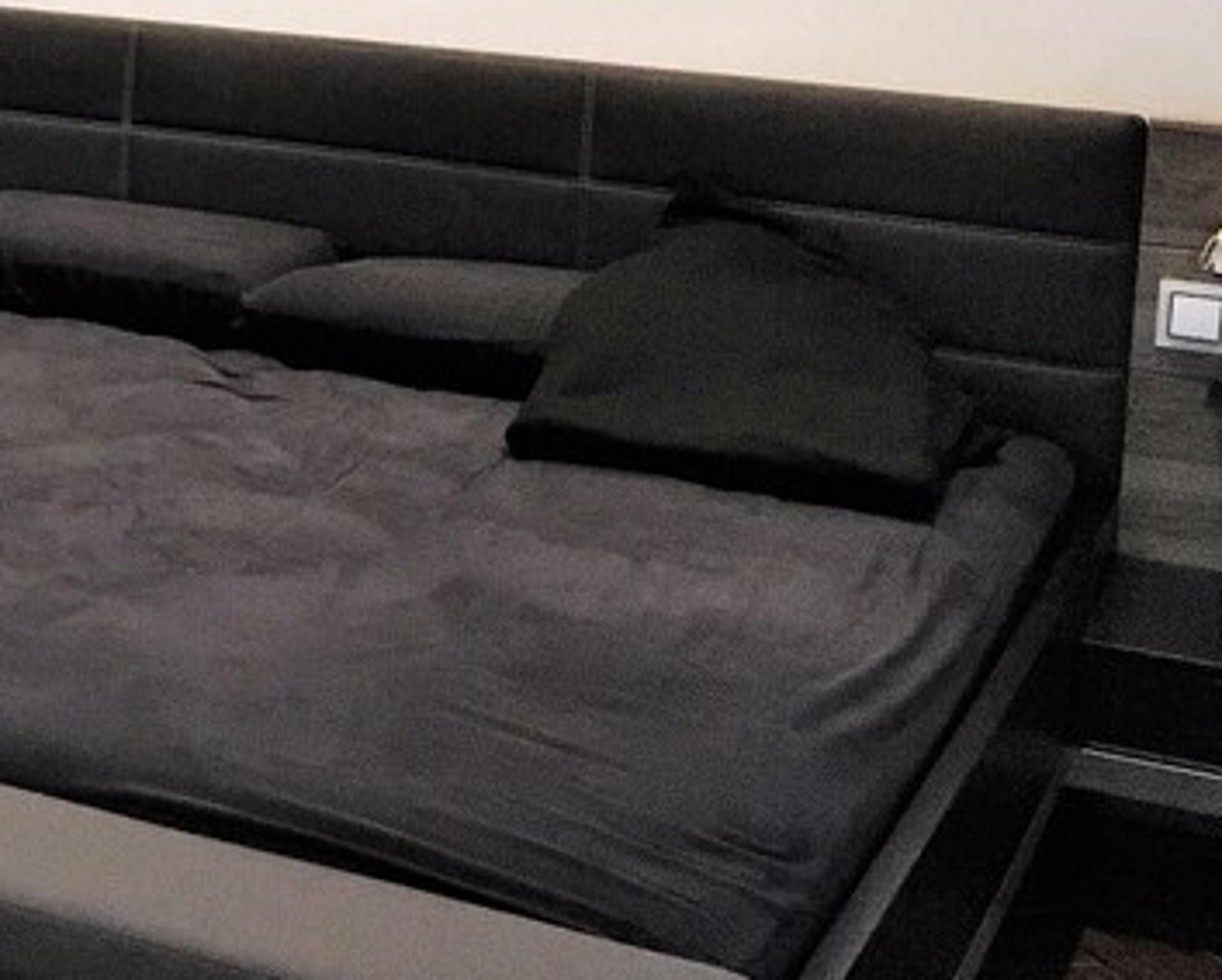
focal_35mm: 82
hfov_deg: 20.4
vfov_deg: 18.2
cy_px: -48
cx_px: -537
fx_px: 2968
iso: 200
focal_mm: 4.15
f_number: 2.2
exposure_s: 1/25
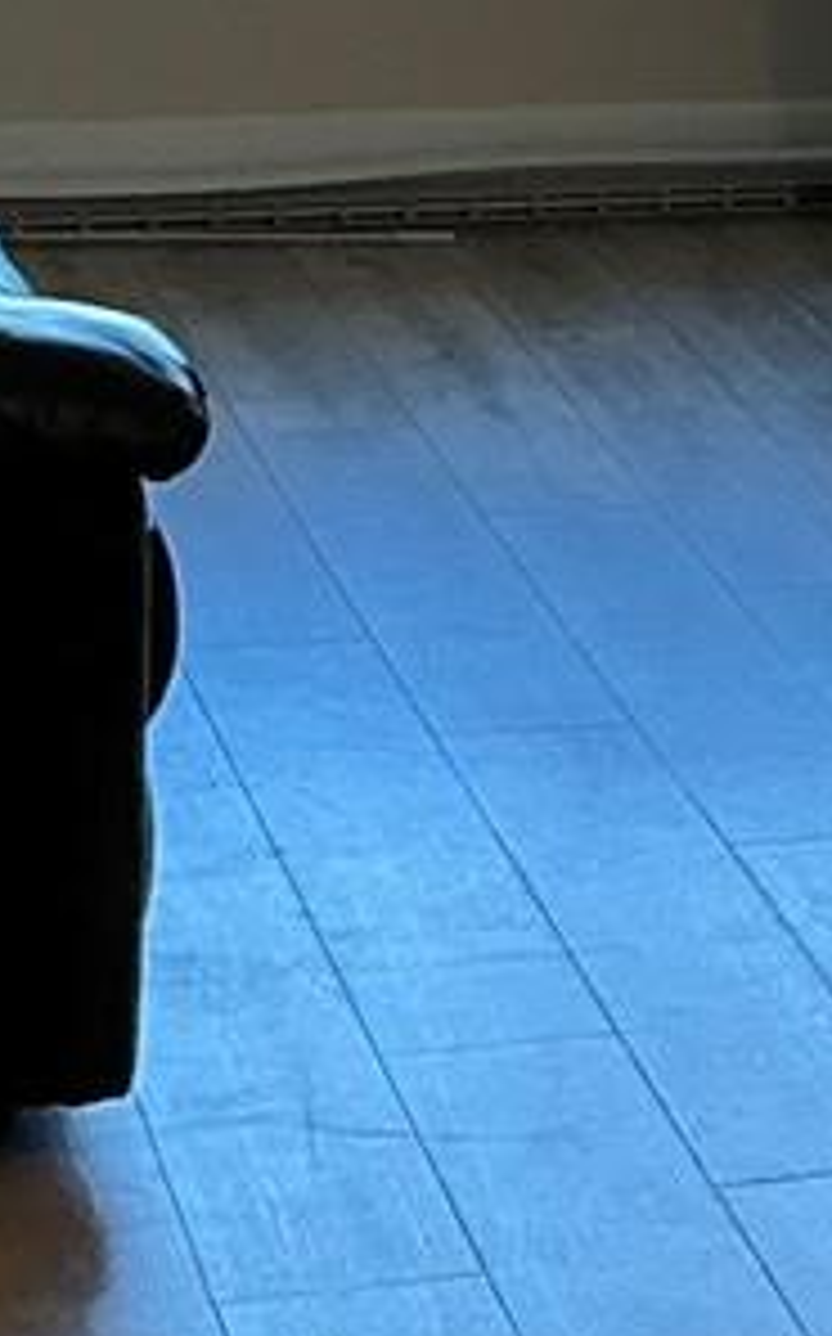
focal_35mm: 160
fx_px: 5819
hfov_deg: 7.7
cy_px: 283
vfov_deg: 13.0
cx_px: 1929
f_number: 1.8
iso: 64
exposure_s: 1/60
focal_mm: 3
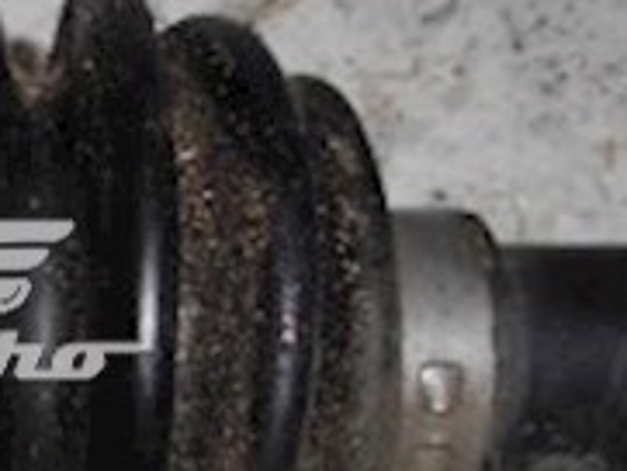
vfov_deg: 16.0
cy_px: 326
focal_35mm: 92
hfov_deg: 19.1
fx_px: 1668
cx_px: -270
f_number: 8
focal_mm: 4.6
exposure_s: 1/30
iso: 80
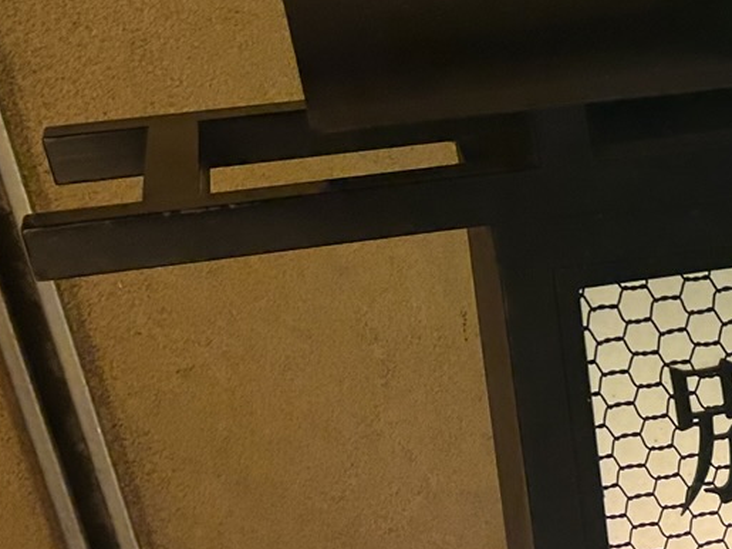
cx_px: 1195
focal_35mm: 101
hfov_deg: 17.0
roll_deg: +2.7
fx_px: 2135
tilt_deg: -29.7
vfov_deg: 14.0
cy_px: 744
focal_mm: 5.7
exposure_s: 1/114
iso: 32
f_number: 1.5
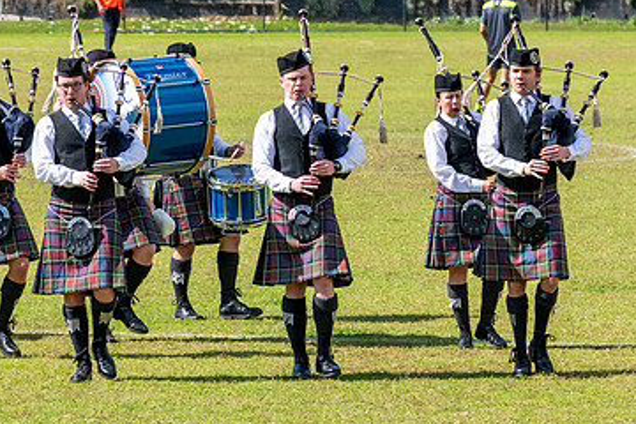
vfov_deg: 3.9
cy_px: 251
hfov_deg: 5.8
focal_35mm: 353
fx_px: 6236
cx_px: 244
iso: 800
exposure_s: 1/1600
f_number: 8
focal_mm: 160
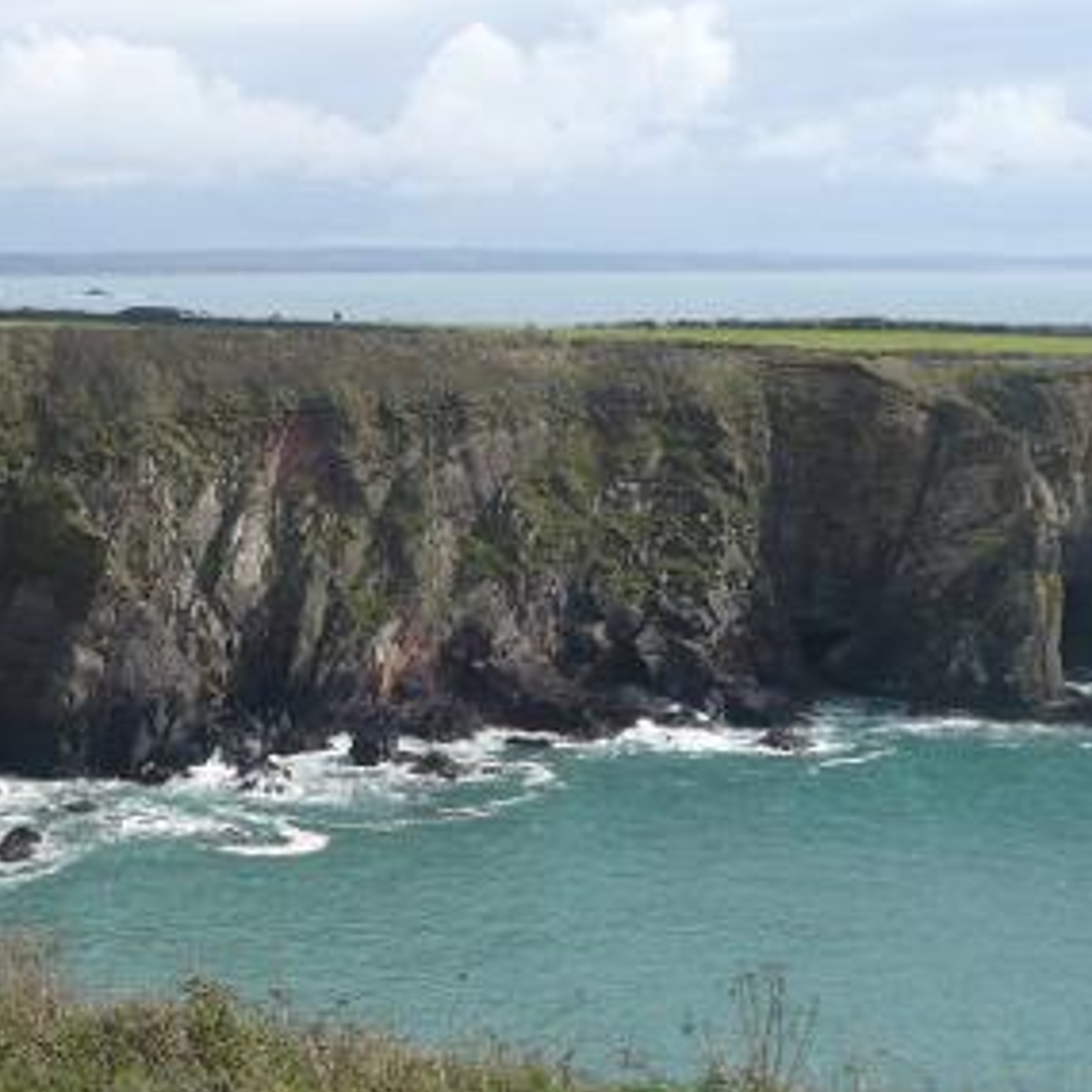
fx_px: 3319
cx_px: 276
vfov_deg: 18.7
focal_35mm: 93
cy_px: 557
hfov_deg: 18.6
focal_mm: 6.6
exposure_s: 1/200
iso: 100
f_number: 9
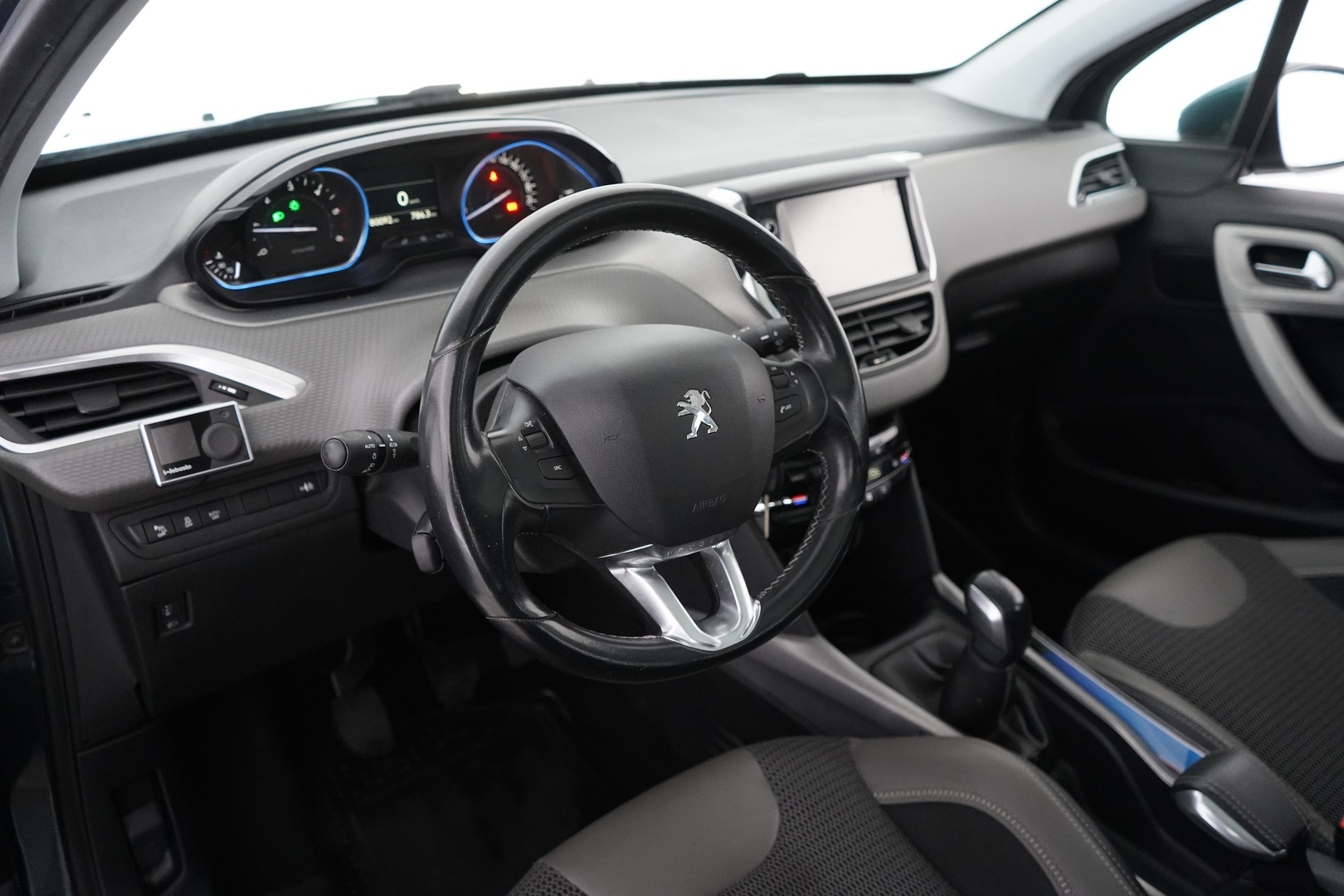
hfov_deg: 65.5
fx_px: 1045
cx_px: 672
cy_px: 448
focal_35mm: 28
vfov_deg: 46.4
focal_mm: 28
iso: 6400
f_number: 3.5
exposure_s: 1/60
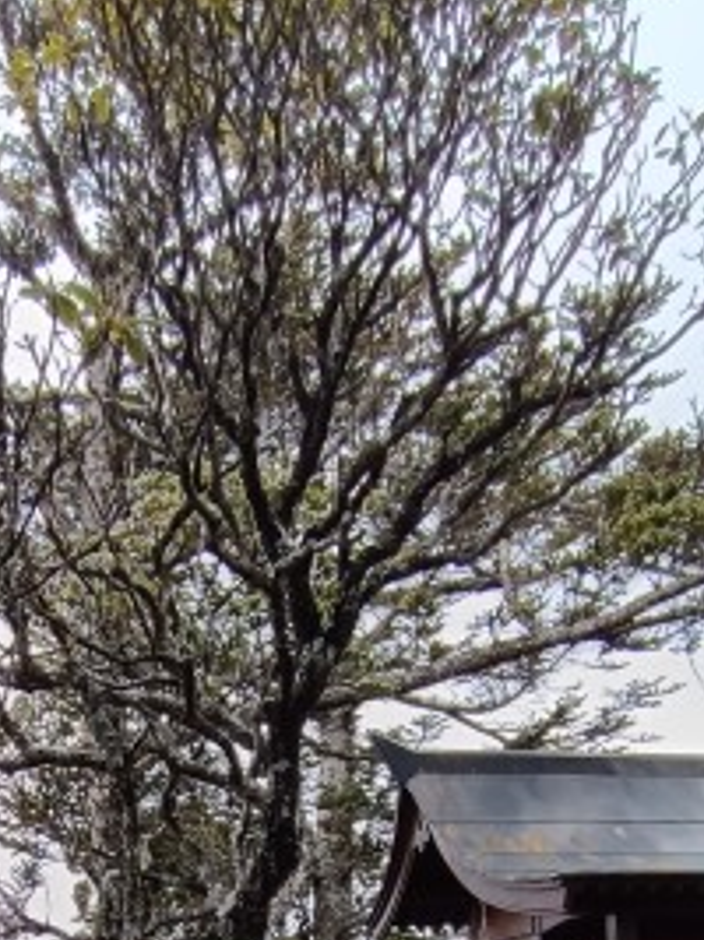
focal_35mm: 46
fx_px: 1248
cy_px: 1162
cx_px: 204
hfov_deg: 31.1
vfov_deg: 32.9
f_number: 2.2
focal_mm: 1.66
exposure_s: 1/126
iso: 50
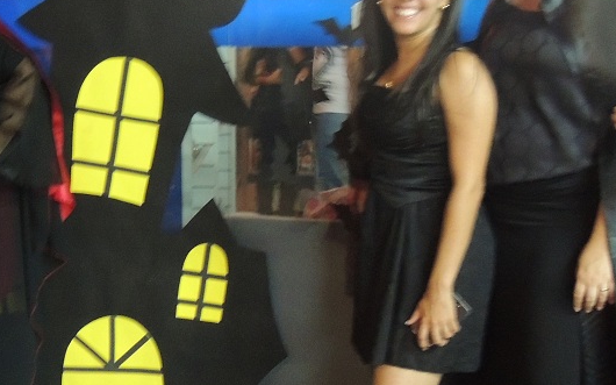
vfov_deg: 18.1
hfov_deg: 28.3
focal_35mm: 72
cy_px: 194
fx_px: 1208
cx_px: 171
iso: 800
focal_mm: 5.3
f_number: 3.1
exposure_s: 1/4
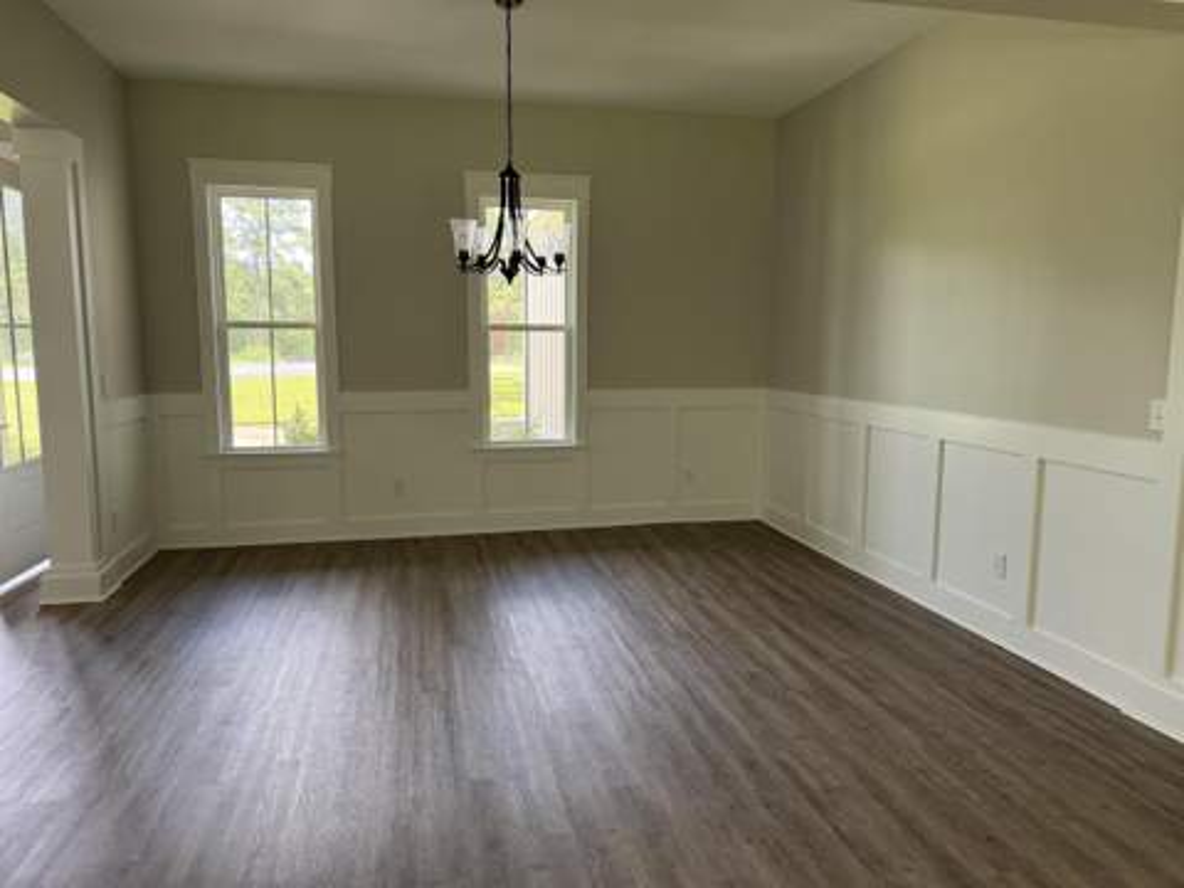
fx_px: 821
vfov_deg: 56.8
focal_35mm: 24
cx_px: 592
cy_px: 444
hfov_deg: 71.6
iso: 125
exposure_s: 1/124
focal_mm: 6.76
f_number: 1.78
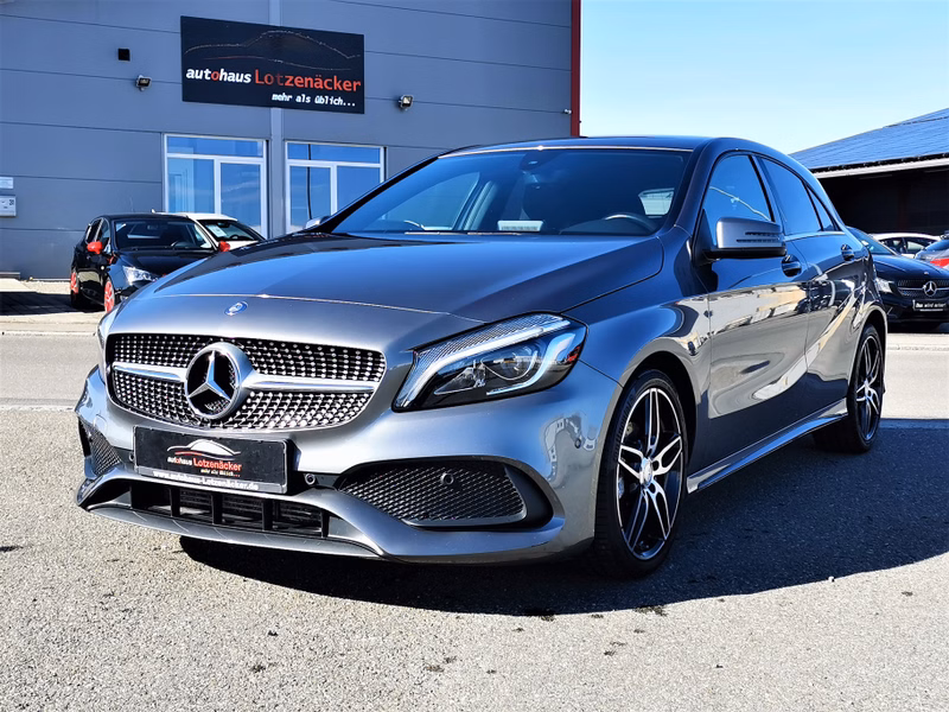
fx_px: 1261
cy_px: 356
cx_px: 474
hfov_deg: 41.2
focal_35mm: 46
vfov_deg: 31.5
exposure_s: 1/1590
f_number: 1.8
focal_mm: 5.58
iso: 50
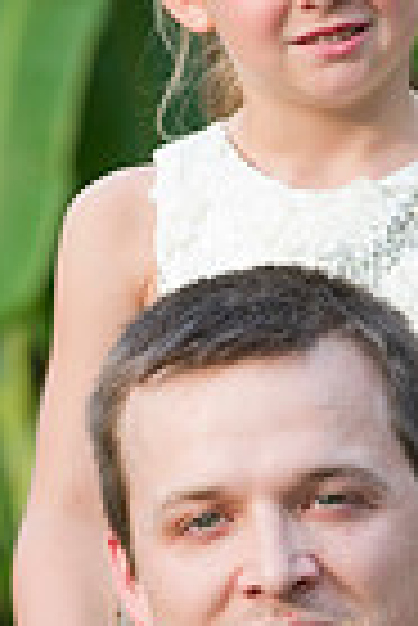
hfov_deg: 2.2
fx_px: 10649
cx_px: 231
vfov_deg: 3.4
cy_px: 545
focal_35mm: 613
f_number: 5.6
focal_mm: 190
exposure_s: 1/200
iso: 800
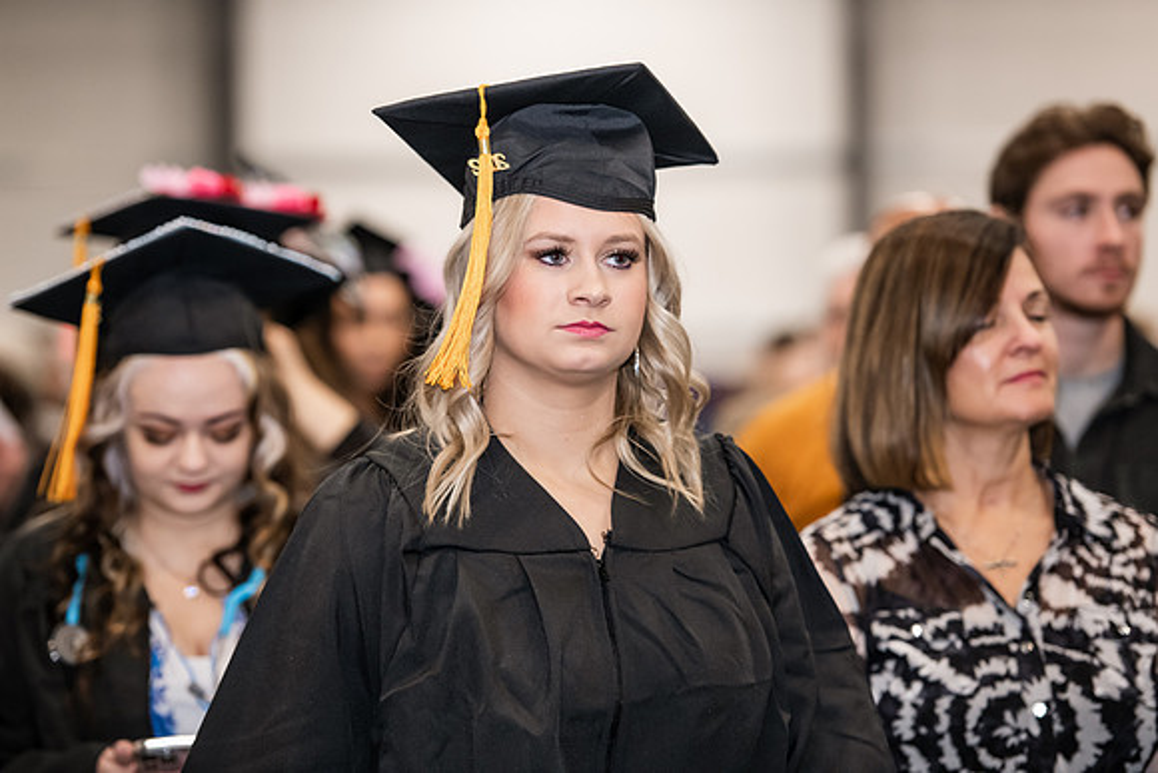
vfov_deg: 9.5
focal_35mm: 145
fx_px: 4665
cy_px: 386
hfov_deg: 14.2
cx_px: 579
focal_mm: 145
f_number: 3.2
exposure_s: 1/200
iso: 2000
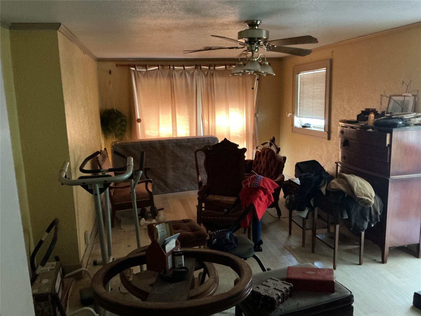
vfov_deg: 48.2
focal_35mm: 29
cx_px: 210
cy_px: 158
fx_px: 353
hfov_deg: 61.7
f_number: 1.8
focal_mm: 3
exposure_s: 1/24
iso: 500
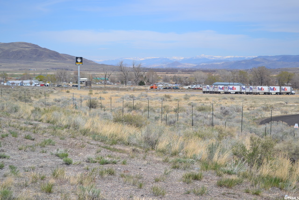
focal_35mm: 72
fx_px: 598
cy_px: 100
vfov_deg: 18.9
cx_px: 150
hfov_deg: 28.1
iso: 100
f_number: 7.1
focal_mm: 48
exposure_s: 1/400
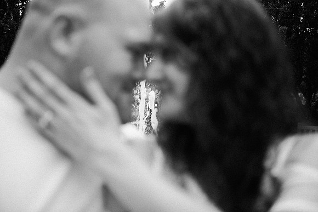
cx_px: 159
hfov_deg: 41.1
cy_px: 106
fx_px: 424
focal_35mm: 48
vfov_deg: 28.1
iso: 200
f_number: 2.8
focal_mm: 48
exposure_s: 1/160
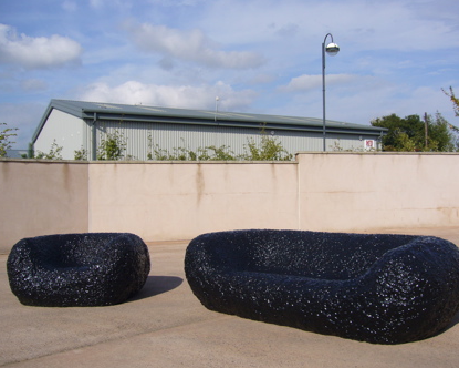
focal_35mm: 37
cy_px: 183
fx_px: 503
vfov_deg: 40.1
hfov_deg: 49.1
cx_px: 234
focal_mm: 5.8
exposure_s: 1/800
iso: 80
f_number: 5.6
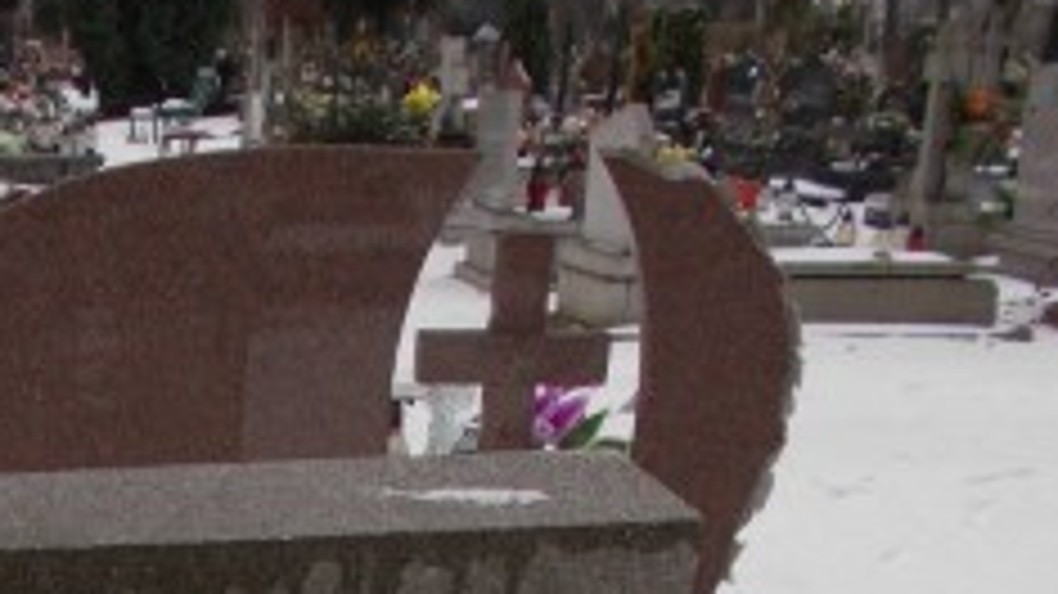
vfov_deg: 14.2
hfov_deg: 26.3
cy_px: 1012
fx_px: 2159
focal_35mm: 77
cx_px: 45
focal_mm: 4.6
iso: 80
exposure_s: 1/500
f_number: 3.2
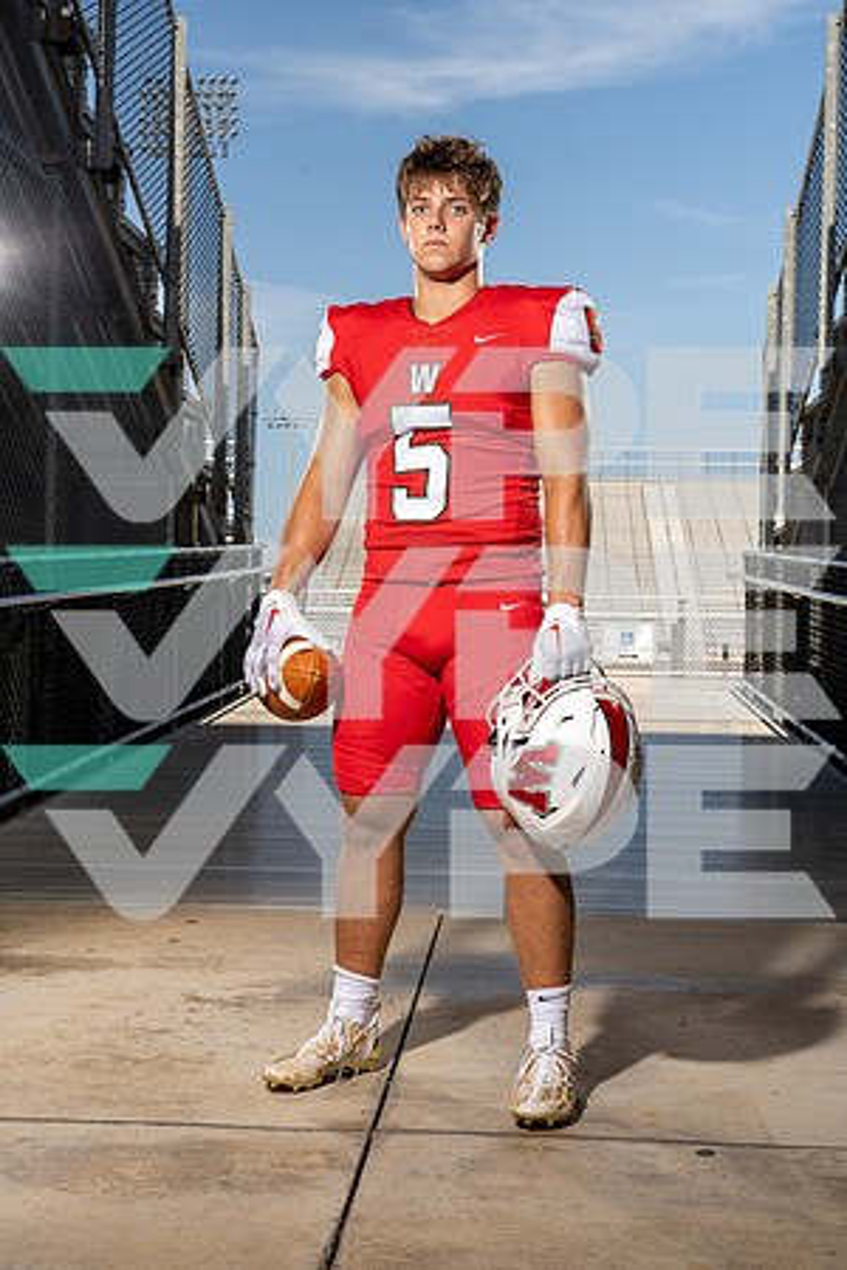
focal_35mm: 49
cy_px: 635
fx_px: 1729
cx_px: 424
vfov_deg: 40.3
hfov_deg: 27.5
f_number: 10
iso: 160
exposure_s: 1/250
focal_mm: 49
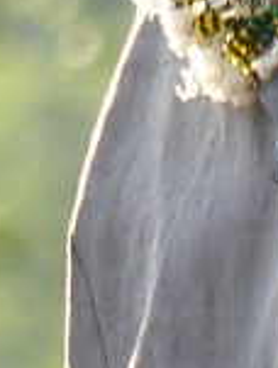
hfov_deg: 0.5
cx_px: 524
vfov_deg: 0.7
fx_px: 29590
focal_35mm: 2775
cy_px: -219
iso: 100
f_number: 4
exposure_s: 1/125
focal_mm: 75.6
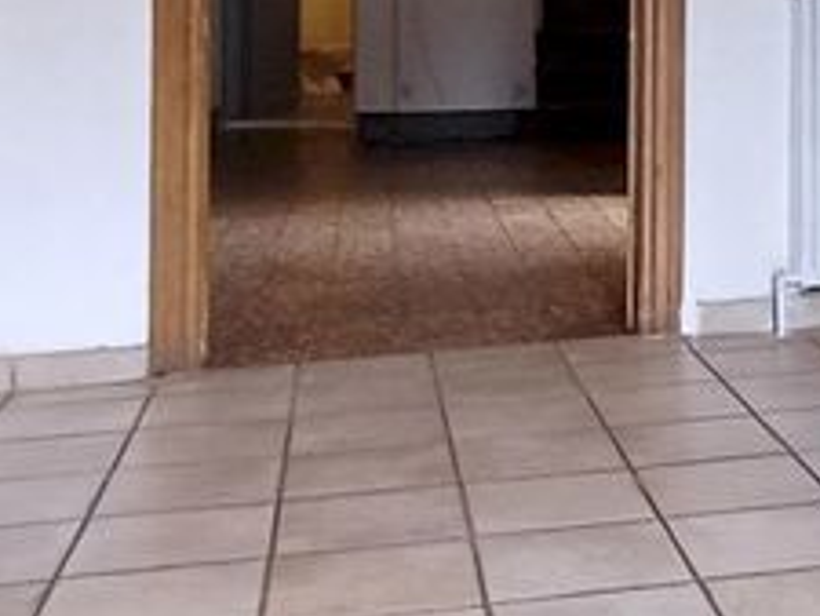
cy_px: -15
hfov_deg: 25.9
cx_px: 827
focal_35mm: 71
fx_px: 1683
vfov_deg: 20.0
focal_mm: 1.64
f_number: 2.2
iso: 200
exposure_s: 1/25
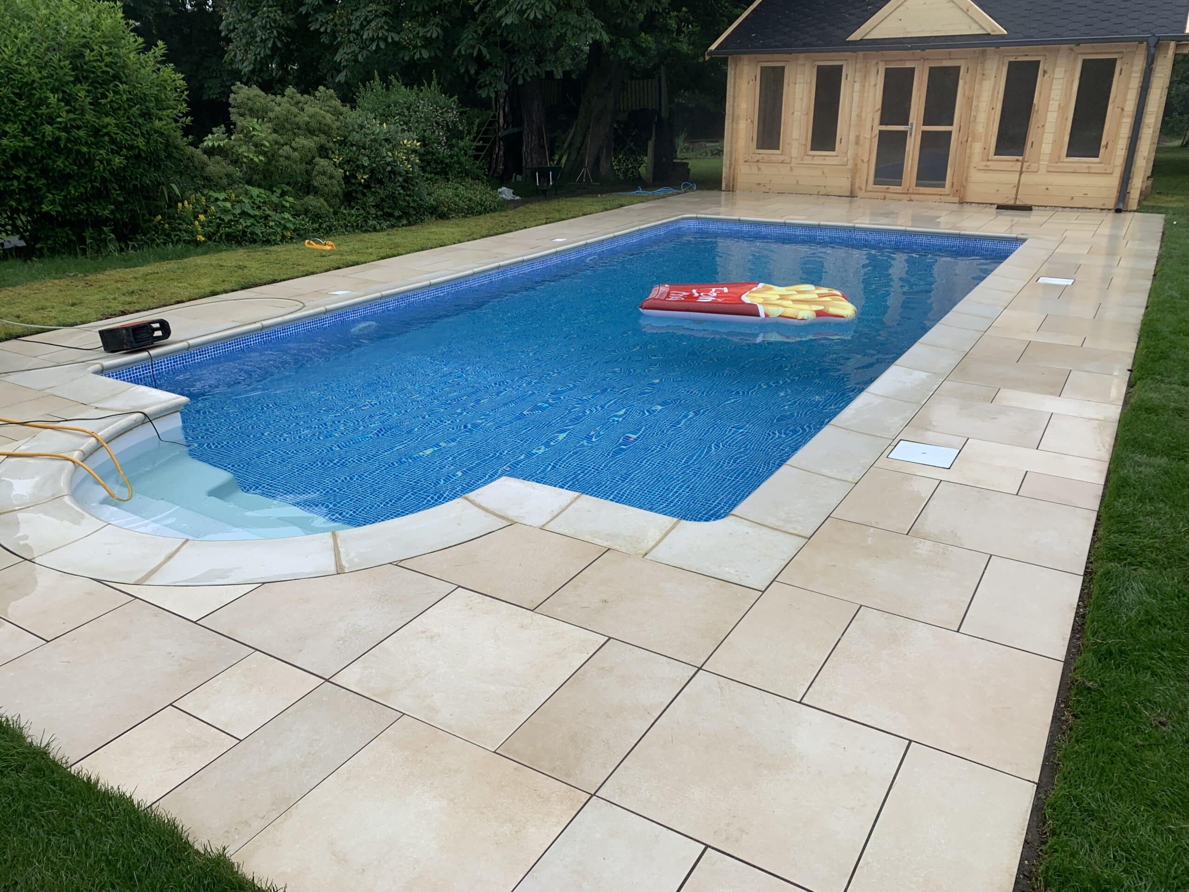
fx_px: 893
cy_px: 446
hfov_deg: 67.3
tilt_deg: -22.8
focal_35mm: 26
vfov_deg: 53.1
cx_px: 594
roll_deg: +0.4
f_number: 1.8
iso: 25
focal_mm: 4.25
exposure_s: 1/972
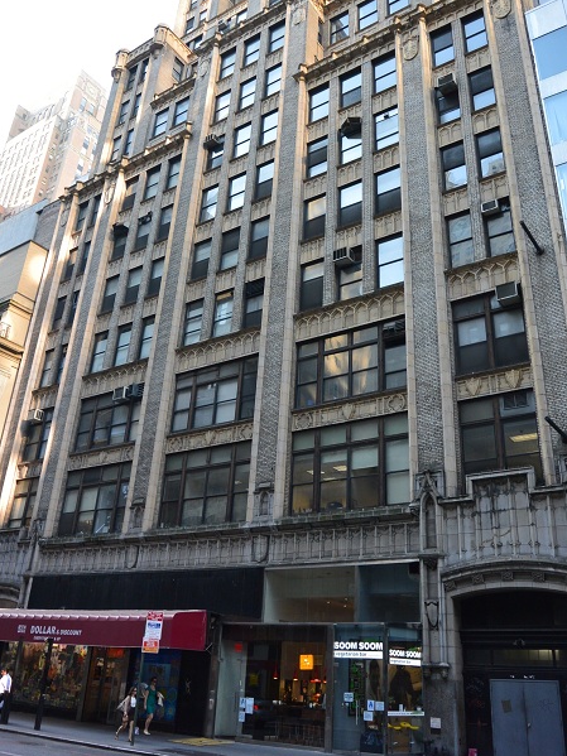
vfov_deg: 59.8
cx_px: 281
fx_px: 655
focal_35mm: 30
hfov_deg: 46.8
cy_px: 329
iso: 160
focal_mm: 10
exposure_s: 1/125
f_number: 3.5
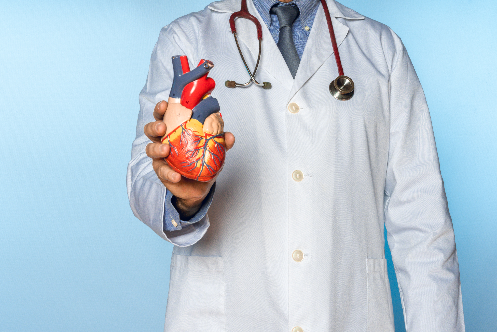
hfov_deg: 37.9
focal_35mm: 52
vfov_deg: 25.8
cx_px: 248
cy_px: 166
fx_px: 725
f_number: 16
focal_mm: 35
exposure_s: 1/160
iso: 100
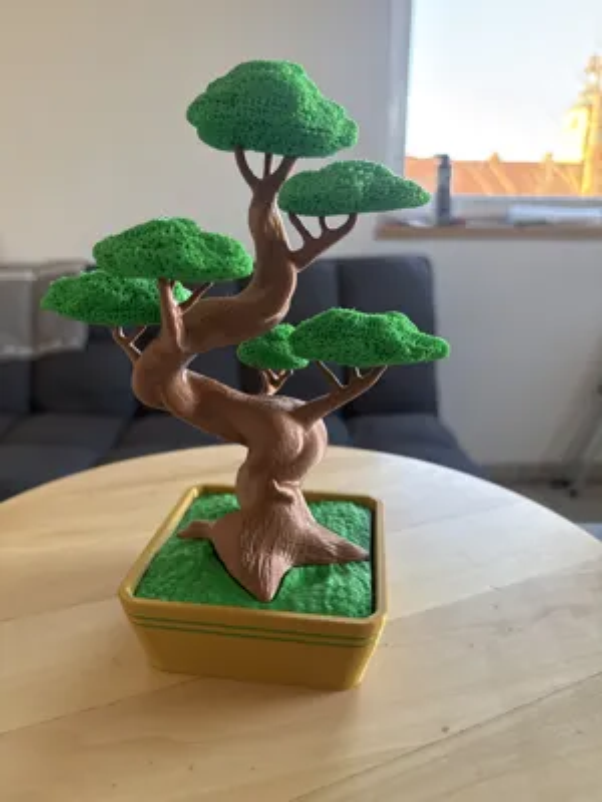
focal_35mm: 24
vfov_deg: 71.6
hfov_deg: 56.8
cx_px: 301
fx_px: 557
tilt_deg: -17.1
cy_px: 401
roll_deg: +0.2
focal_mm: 6.76
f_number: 1.78
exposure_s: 1/121
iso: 125
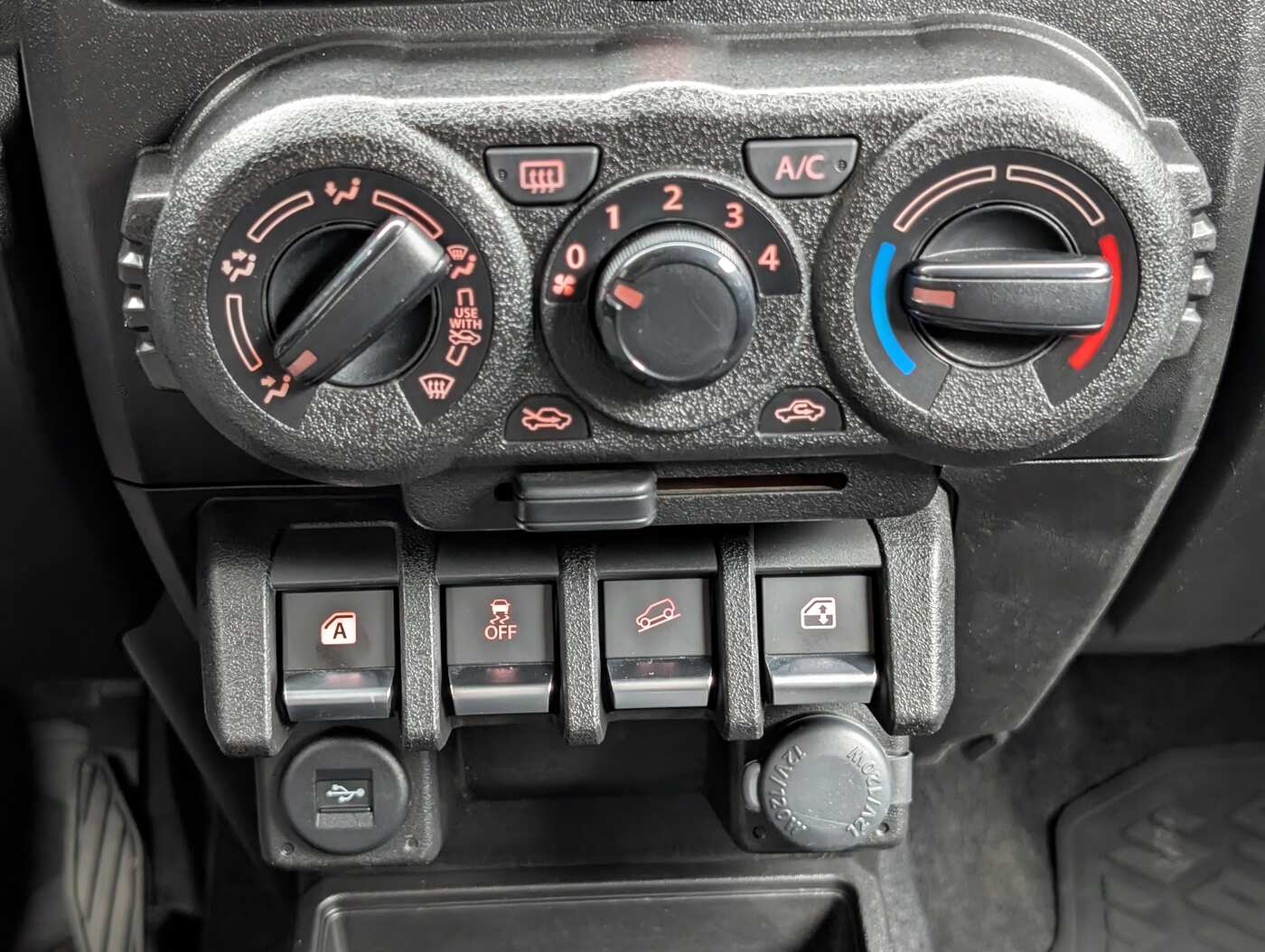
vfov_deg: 29.7
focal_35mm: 49
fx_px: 1793
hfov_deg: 38.9
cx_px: 632
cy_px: 476
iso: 414
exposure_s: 1/27.4
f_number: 1.68
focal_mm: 6.9
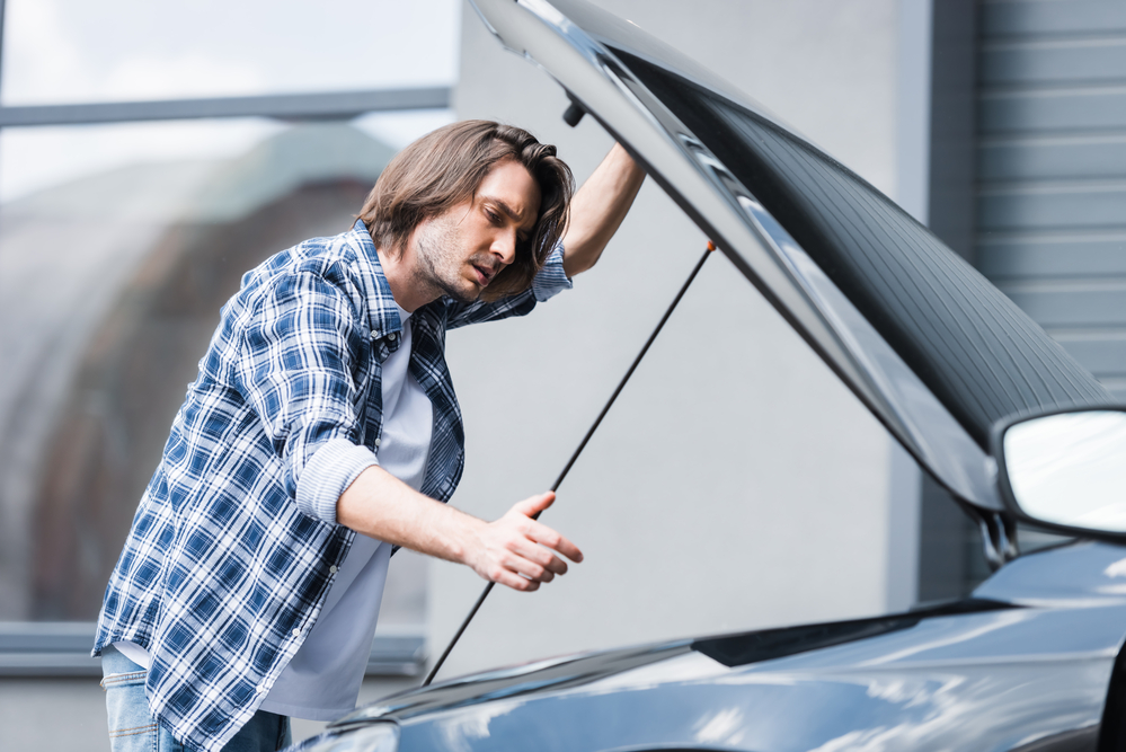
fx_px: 4224
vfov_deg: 10.2
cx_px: 563
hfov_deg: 15.2
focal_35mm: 135
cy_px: 376
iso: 125
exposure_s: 1/800
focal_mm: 135
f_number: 3.2
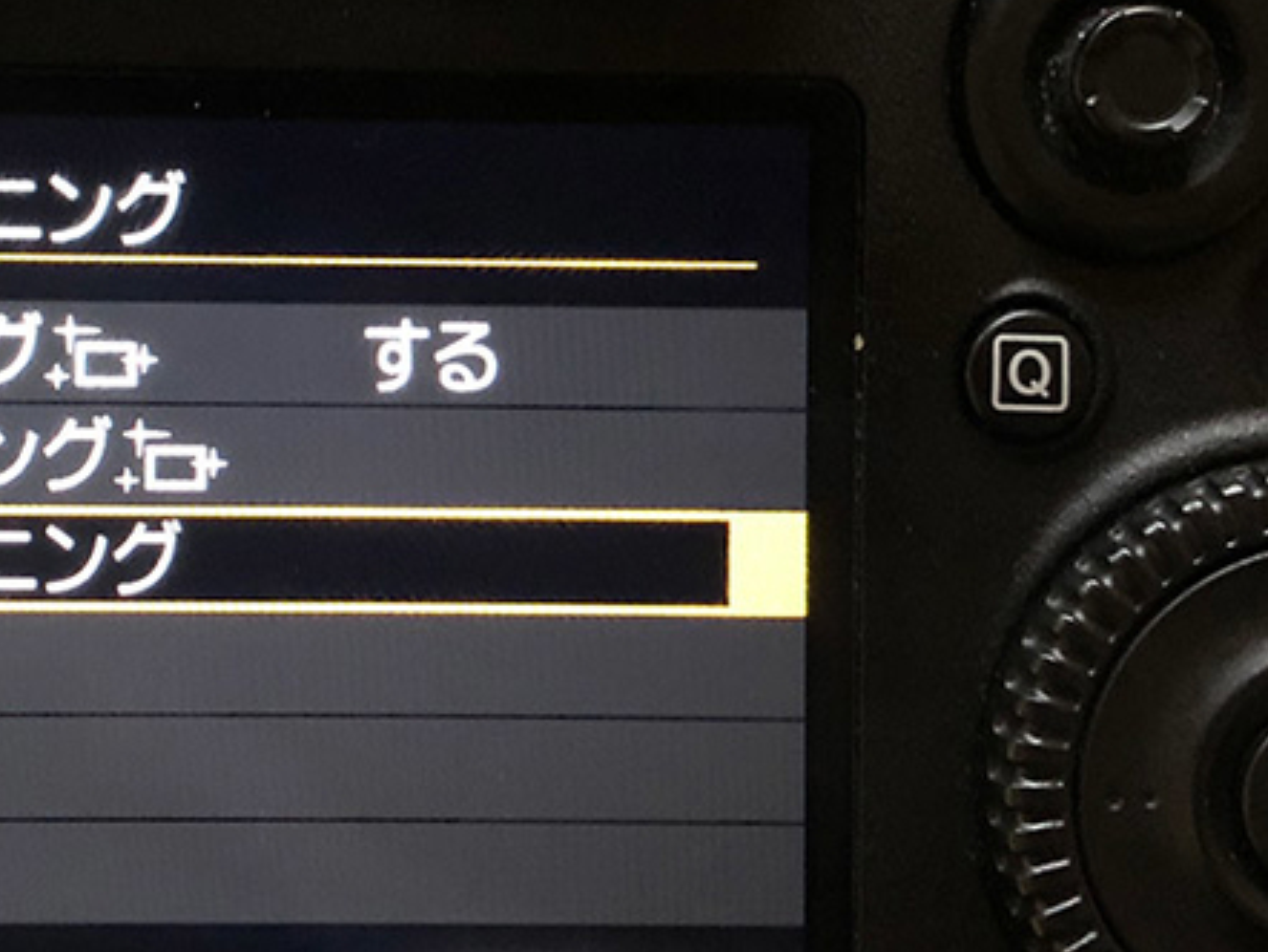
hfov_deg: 25.4
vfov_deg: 19.3
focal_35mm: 76
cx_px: 327
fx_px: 2785
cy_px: 318
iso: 100
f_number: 1.8
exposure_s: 1/6
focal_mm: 3.99
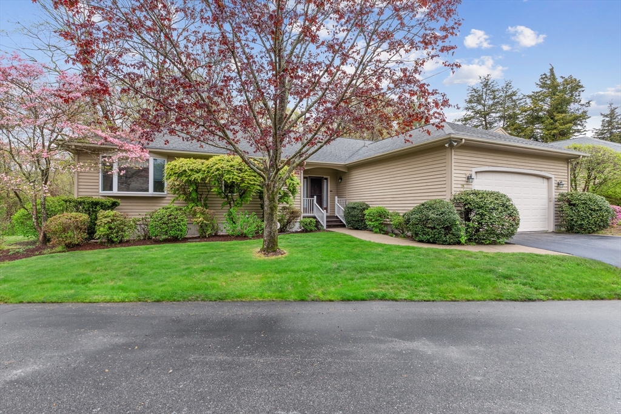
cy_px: 207
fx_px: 285
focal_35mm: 16
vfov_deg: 72.1
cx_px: 310
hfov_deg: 95.0
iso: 100
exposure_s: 1/40
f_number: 8
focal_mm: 11
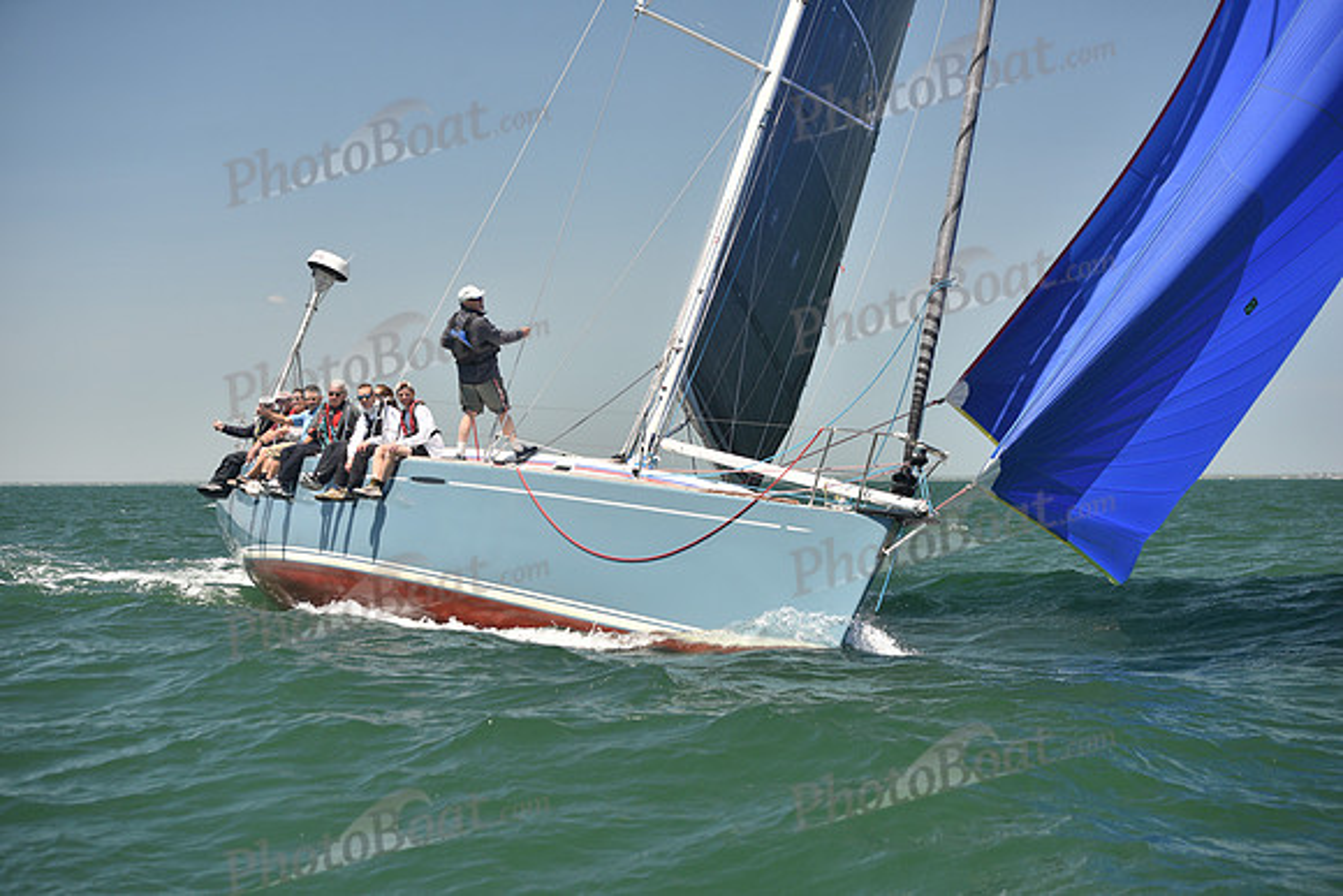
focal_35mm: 70
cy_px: 448
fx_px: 2612
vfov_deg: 19.5
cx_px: 672
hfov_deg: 28.8
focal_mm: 70
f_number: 4
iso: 250
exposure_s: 1/800
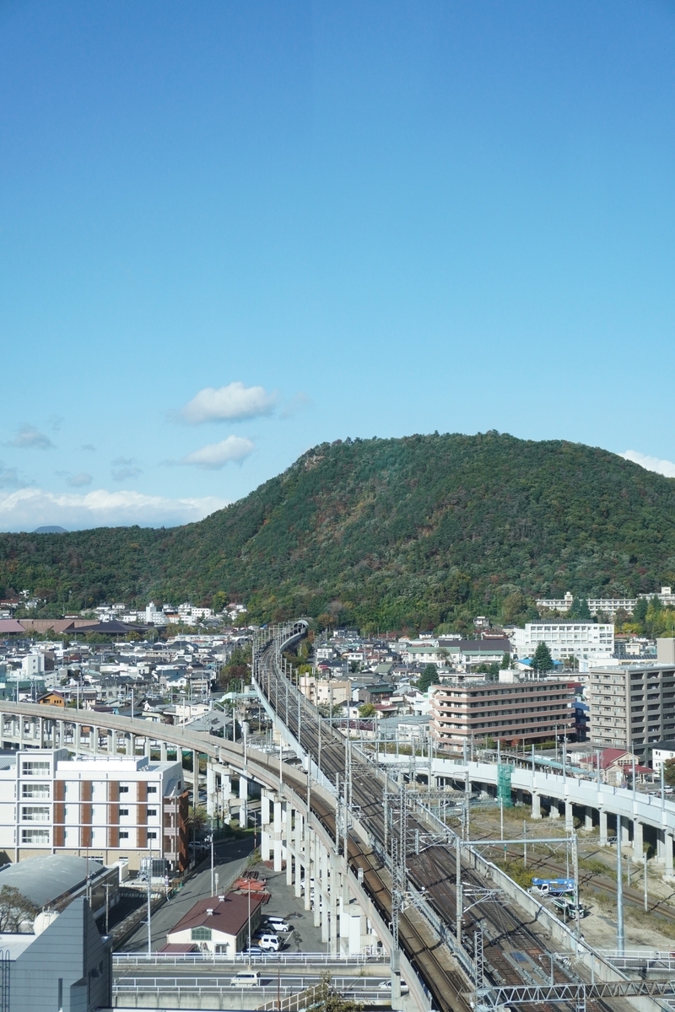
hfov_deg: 28.1
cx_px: 338
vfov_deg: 41.1
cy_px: 506
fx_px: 1350
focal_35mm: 48
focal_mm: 32
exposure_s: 1/2000
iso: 800
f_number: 6.3
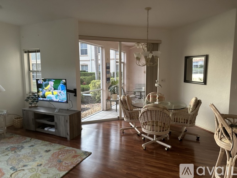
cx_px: 118
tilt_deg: -6.4
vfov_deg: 56.8
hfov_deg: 71.6
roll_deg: +0.2
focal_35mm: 24
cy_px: 89
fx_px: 164
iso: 500
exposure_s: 1/60
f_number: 1.78
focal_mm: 6.86
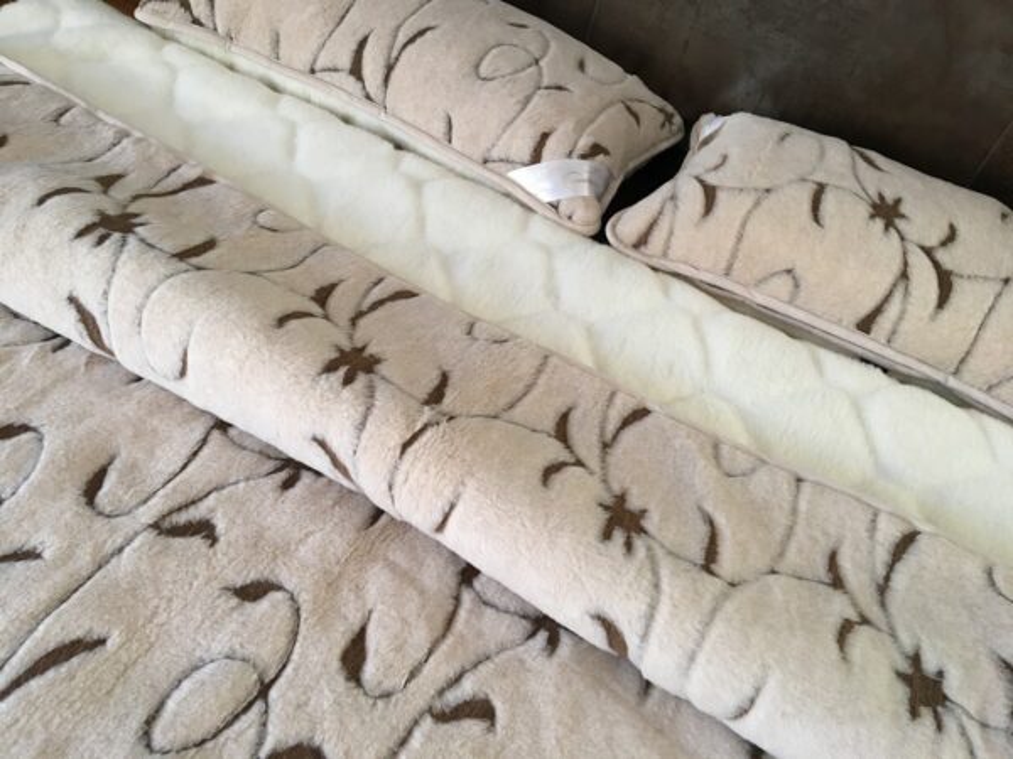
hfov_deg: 61.7
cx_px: 506
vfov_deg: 48.2
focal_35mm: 29
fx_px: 849
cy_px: 380
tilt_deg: -46.2
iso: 100
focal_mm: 4.15
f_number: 2.2
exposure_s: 1/33
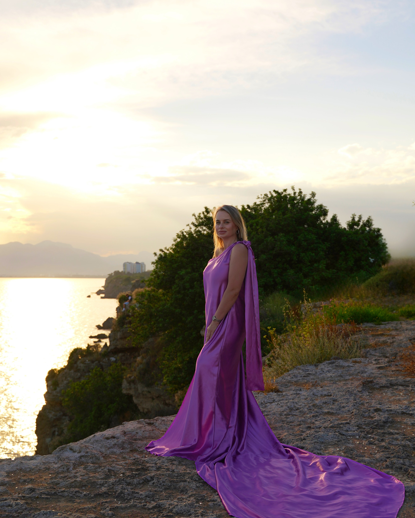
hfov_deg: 40.1
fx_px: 568
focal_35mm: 37
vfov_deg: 49.0
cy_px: 235
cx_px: 207
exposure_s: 1/500
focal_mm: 32
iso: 125
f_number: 4.5
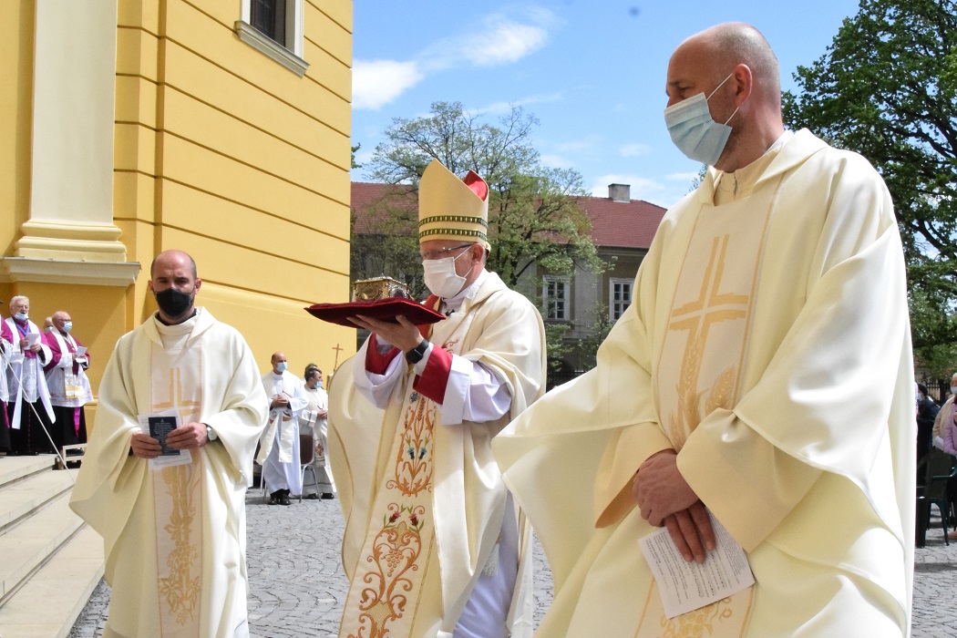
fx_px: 718
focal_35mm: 27
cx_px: 478
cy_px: 319
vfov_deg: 47.9
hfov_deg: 67.4
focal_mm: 18
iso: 3200
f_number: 18
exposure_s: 1/1250
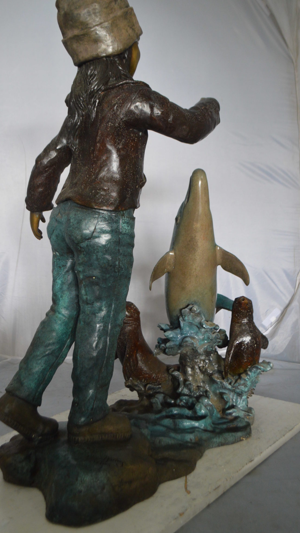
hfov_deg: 33.7
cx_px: 145
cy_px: 249
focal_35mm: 35
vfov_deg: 56.6
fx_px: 495
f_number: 3.8
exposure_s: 1/60
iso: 720
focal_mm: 20
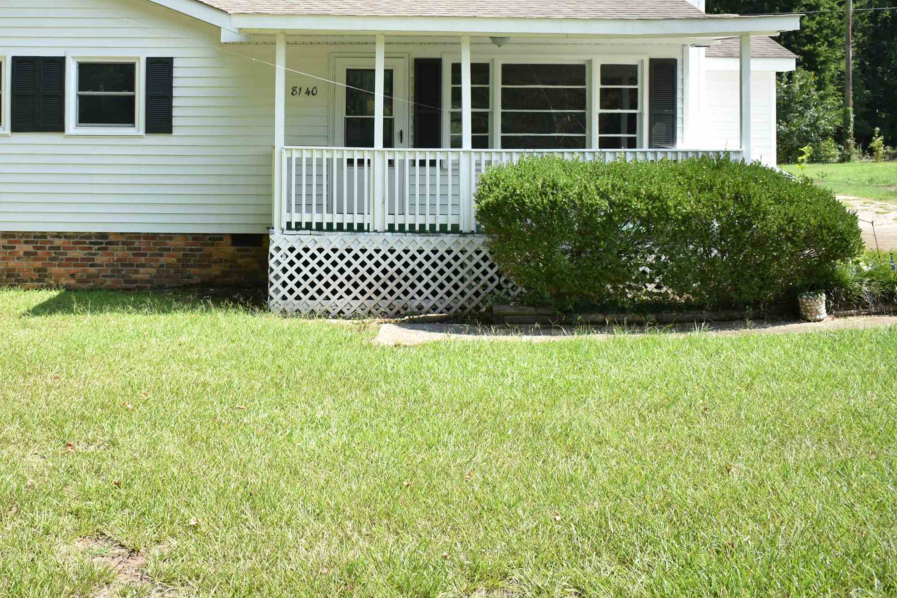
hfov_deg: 45.8
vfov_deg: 31.4
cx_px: 308
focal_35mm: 42
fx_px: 1046
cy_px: 153
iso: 100
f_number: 3.5
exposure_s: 1/400
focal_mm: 18
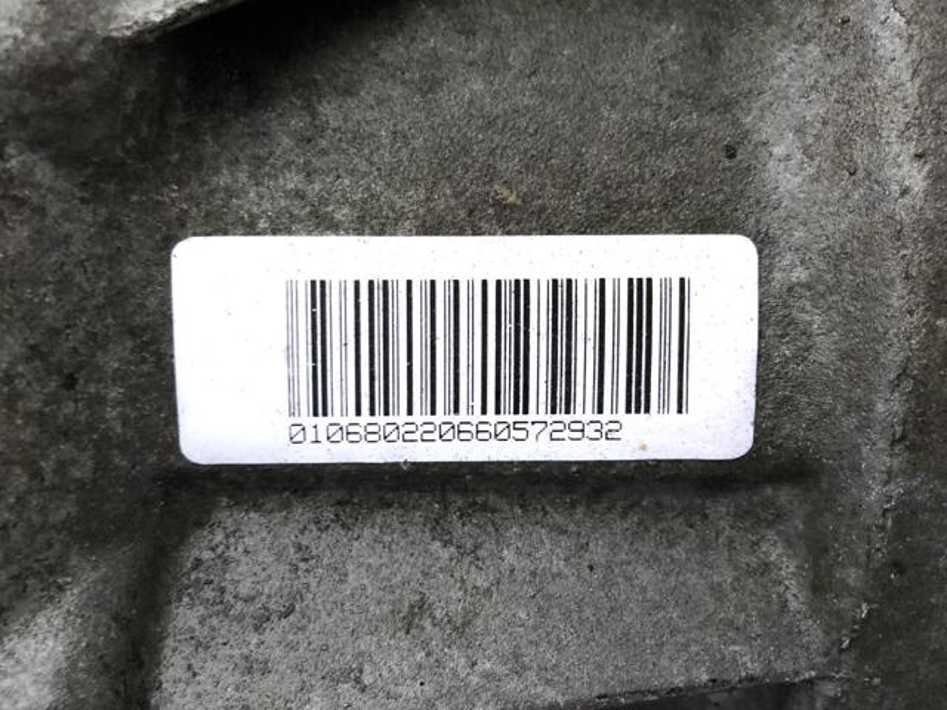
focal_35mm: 28
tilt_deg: -62.1
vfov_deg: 49.7
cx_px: 474
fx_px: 766
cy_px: 355
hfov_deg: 63.4
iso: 64
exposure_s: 1/17
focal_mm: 3.99
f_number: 1.8
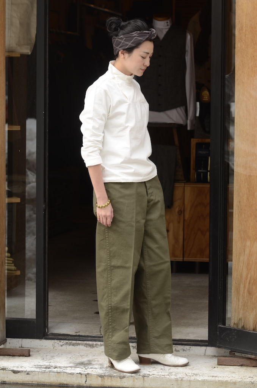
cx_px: 128
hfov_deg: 10.7
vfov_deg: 16.1
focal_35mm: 128
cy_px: 194
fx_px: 1372
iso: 200
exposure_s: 1/250
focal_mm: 85
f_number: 2.5
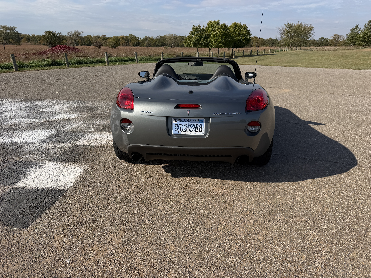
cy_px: 139
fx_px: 257
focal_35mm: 24
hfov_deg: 71.6
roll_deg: -1.1
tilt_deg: -18.5
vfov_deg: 56.8
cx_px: 186
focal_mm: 6.76
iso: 80
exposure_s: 1/6173
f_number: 1.78
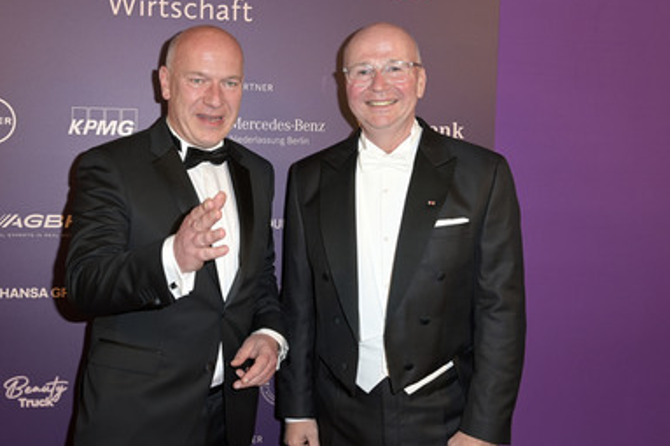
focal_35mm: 40
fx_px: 744
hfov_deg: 48.3
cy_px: 212
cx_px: 281
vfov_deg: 33.4
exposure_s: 1/250
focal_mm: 34
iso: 640
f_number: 5.6
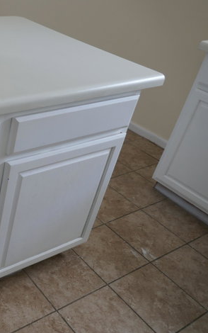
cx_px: -30
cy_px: 169
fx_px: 354
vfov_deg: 50.4
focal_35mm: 39
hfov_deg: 29.1
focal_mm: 9.1
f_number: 2.8
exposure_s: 1/60
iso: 200
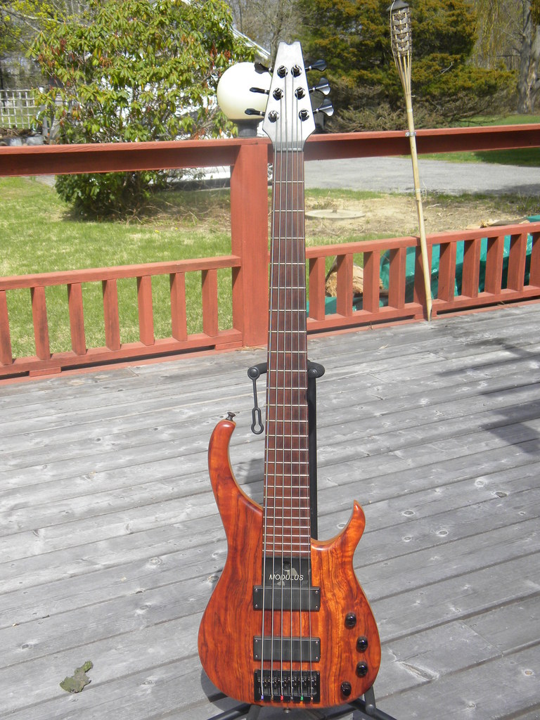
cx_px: 270
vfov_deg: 45.8
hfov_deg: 35.1
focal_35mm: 41
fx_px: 853
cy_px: 360
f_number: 3.8
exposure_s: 1/734
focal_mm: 7.3
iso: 80
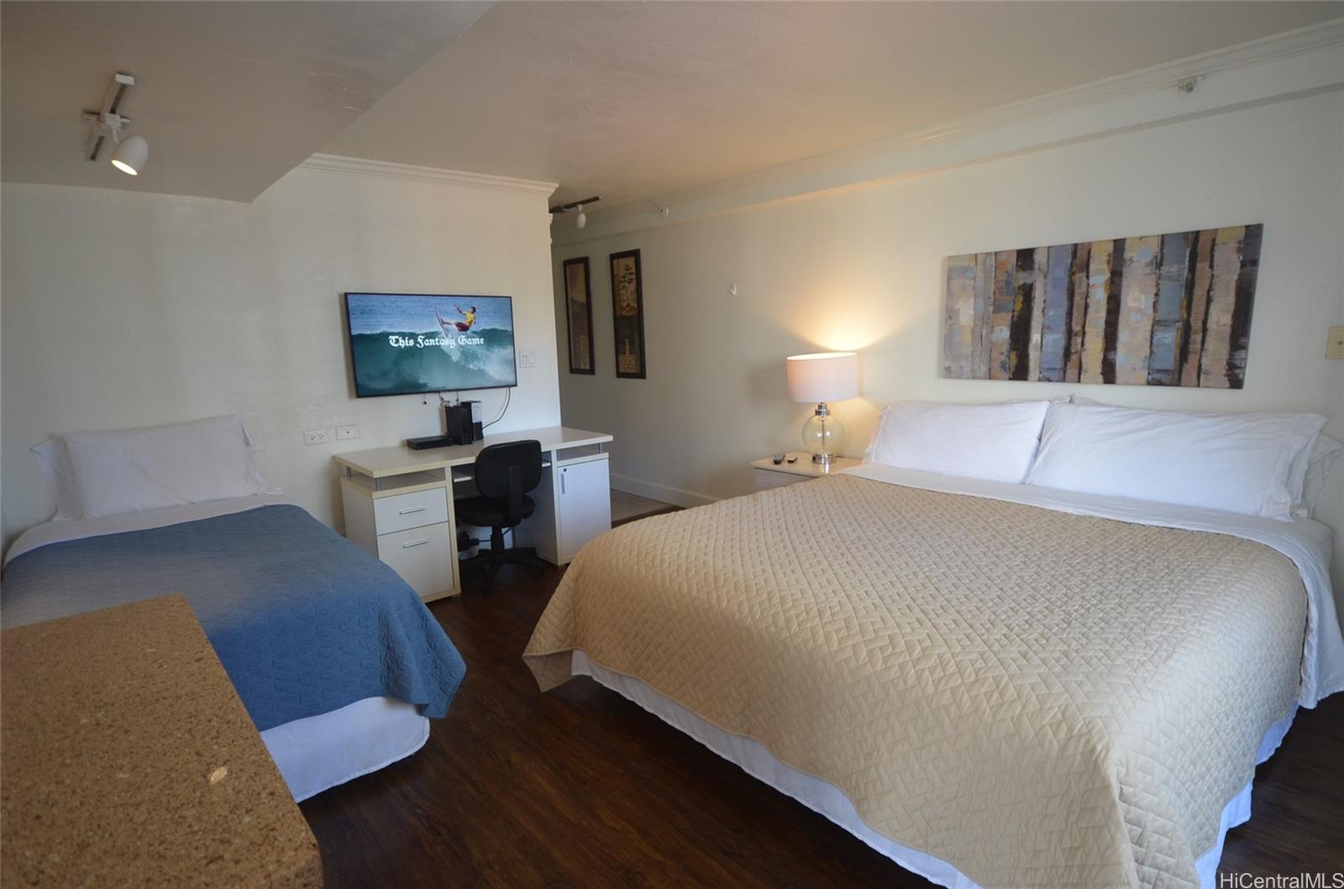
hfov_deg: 85.5
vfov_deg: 63.0
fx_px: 726
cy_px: 444
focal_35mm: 20
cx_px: 672
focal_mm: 13
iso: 640
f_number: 4.5
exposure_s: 1/60
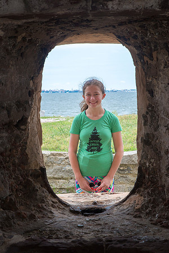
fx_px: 493
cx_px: 84
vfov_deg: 28.8
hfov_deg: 19.5
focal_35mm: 70
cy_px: 126
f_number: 10
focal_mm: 70
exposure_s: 1/500
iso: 800
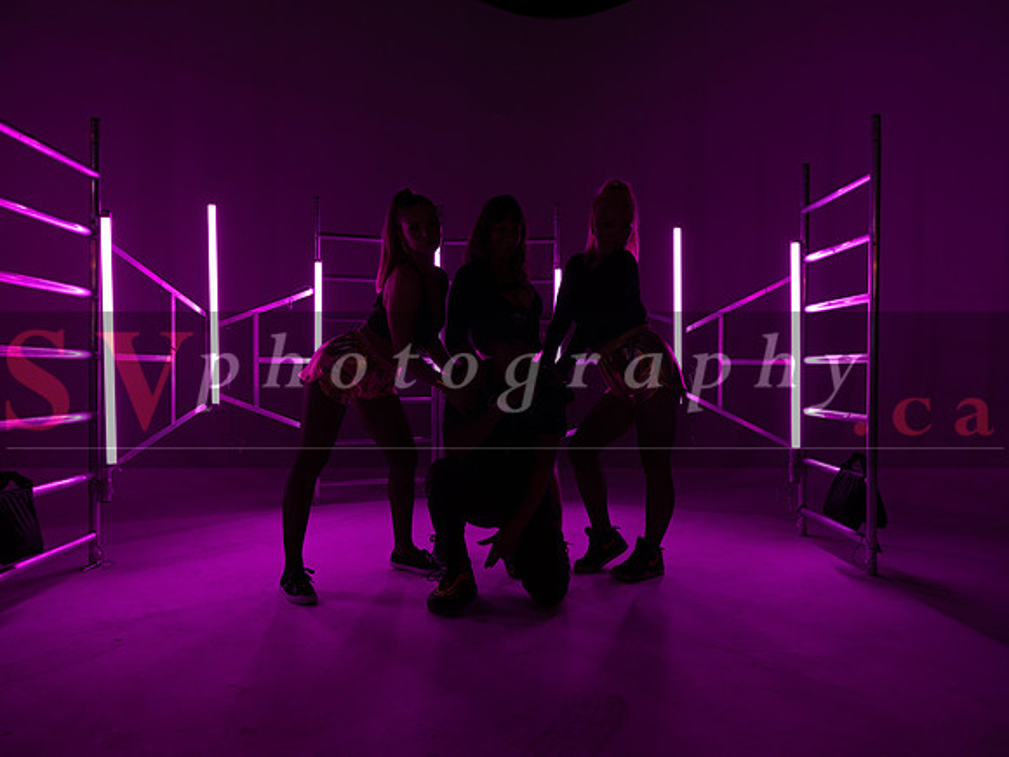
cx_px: 504
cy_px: 378
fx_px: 729
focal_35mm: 25
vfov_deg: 54.9
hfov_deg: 69.4
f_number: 5.6
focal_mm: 32
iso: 800
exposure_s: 1/40
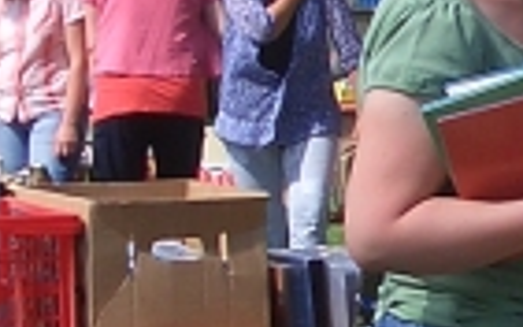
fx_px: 2992
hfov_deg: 9.8
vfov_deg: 6.2
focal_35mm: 210
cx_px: 682
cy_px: 52
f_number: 4.3
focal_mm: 5.8
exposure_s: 1/250
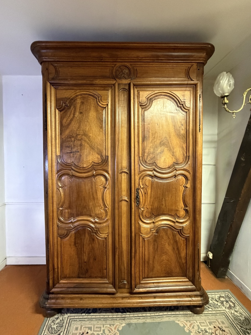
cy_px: 168
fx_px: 145
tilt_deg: -1.7
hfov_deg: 81.7
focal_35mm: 15
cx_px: 119
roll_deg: -1.4
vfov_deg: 98.2
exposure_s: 1/50
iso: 640
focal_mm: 2.22
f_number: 2.2
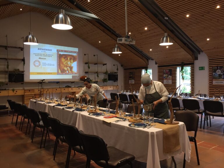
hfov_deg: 61.7
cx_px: 112
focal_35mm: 29
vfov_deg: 48.2
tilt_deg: -1.6
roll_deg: +0.3
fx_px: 188
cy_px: 84
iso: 50
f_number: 2.2
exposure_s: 1/30
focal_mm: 4.15
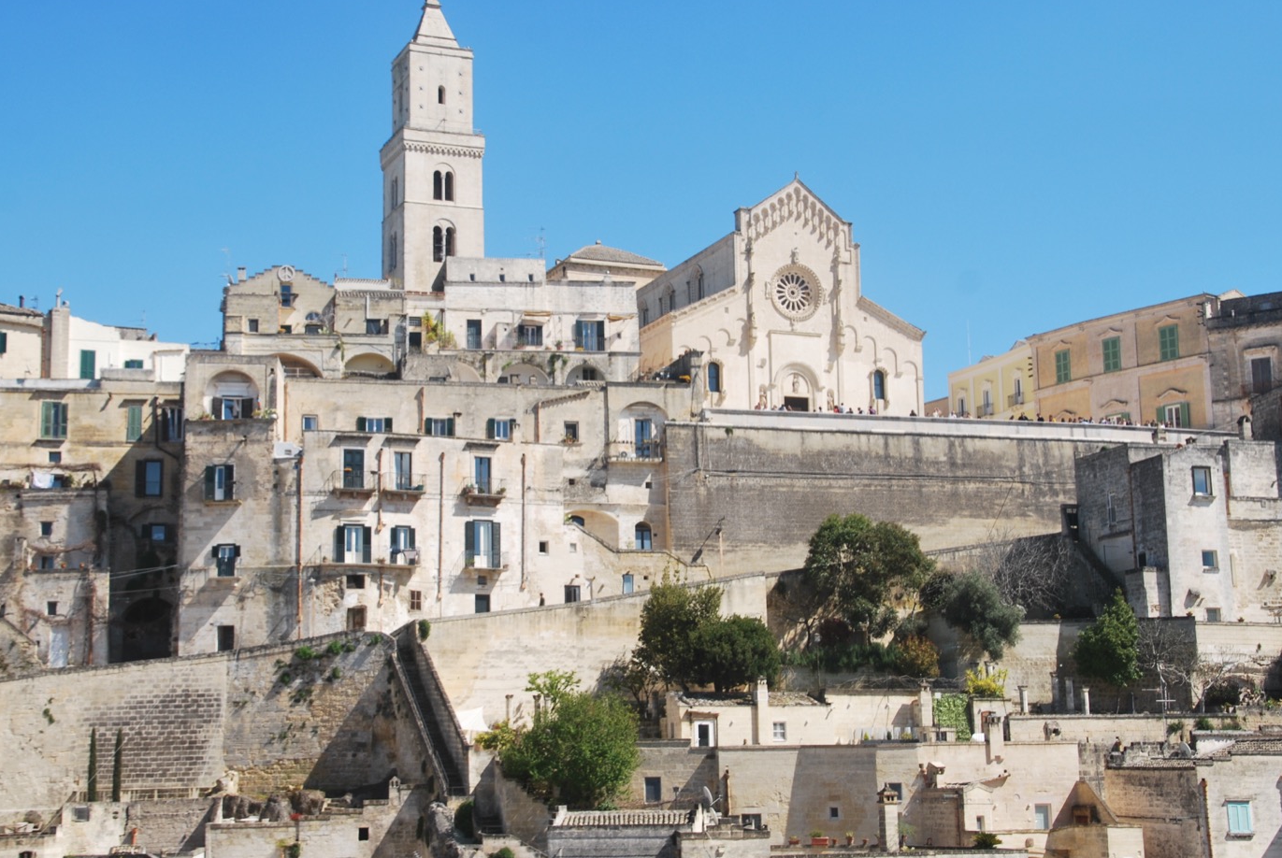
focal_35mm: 56
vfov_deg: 24.3
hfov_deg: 35.6
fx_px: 1997
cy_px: 401
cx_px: 610
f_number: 8
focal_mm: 32
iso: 100
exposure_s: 1/250
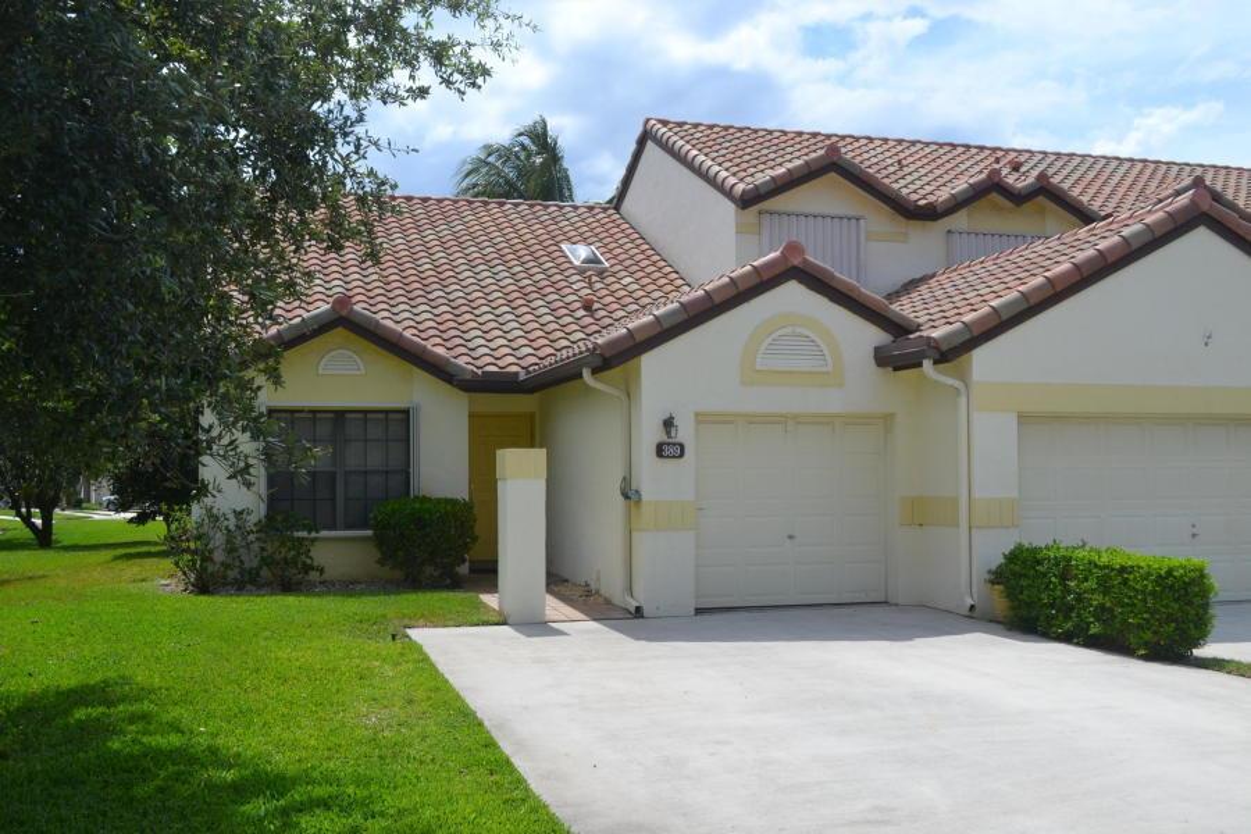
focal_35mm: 36
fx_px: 1251
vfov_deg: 36.9
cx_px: 626
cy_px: 417
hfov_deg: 53.1
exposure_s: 1/250
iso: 100
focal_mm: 24
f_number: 8
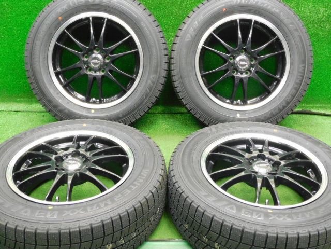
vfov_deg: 36.0
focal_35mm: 40
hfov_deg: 46.8
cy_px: 124
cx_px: 166
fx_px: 382
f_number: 3.8
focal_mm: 7.2
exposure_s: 1/8
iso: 500
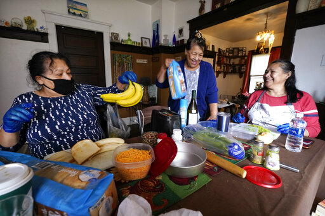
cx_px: 162
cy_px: 108
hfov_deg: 96.8
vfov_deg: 73.7
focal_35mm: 16
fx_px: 144
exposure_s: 1/60
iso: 2500
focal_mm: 16
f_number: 5.6
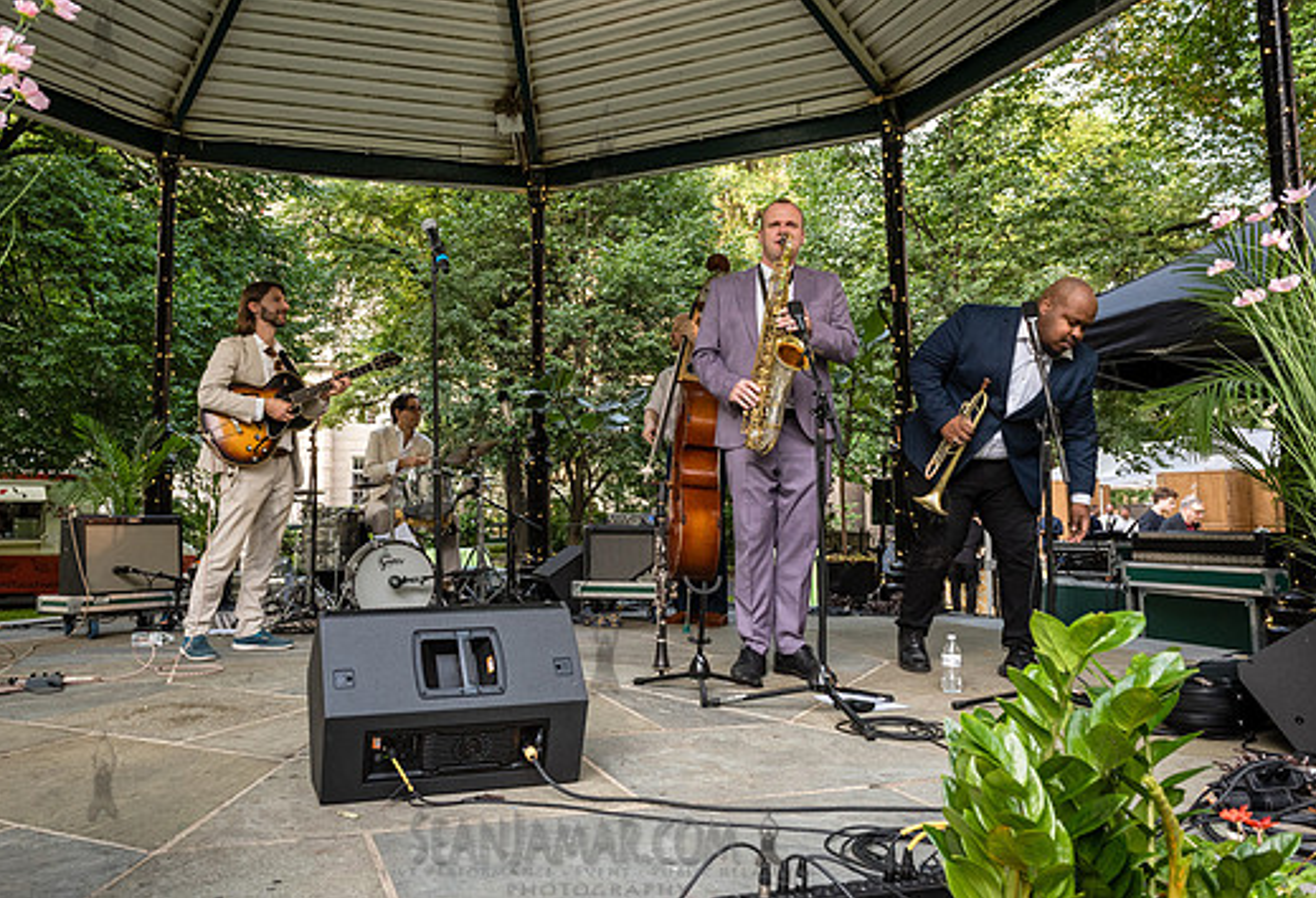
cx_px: 560
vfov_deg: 45.5
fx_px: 1068
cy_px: 399
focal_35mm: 29
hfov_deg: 63.0
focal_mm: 24
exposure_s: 1/200
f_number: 4.5
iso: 1000
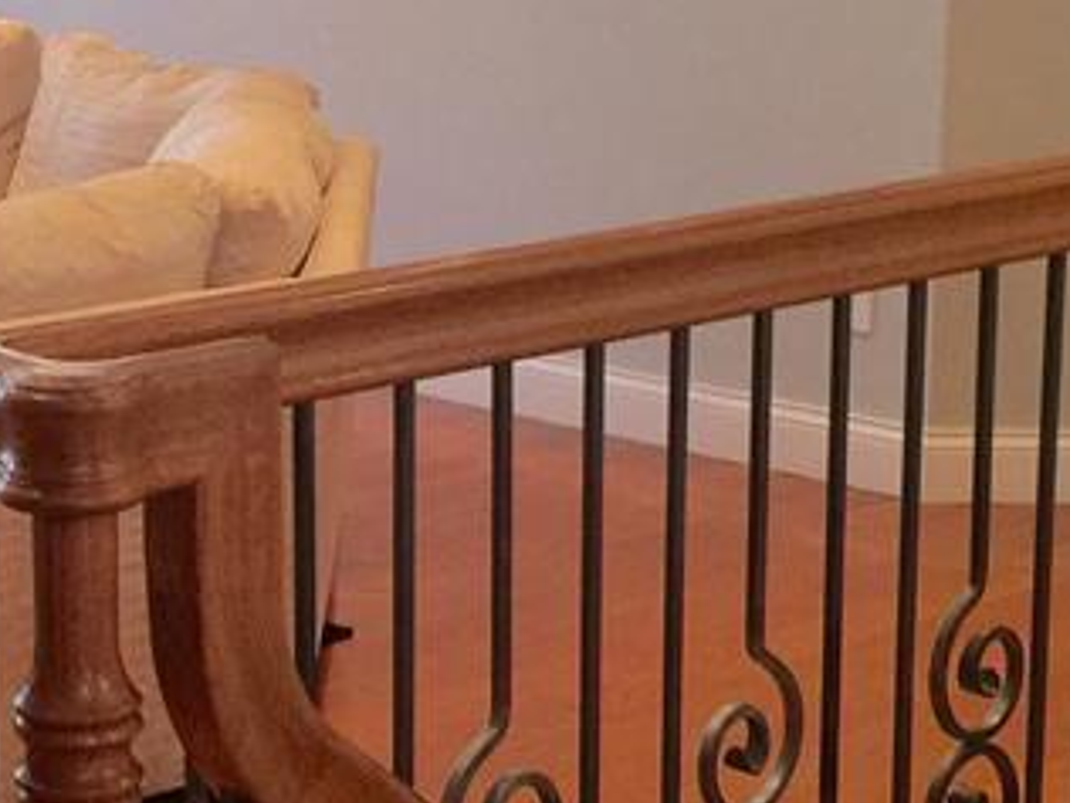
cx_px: 115
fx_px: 2906
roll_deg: -0.8
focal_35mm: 94
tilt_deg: -11.6
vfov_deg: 15.7
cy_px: 376
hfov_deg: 20.5
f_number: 2.2
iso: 50
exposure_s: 1/15
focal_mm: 4.15
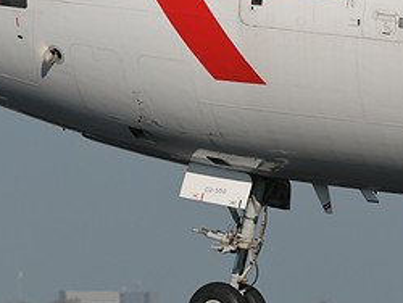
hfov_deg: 2.1
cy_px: 62
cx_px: 250
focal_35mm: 936
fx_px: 10907
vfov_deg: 1.6
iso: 200
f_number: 8
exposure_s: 1/1600
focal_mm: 280
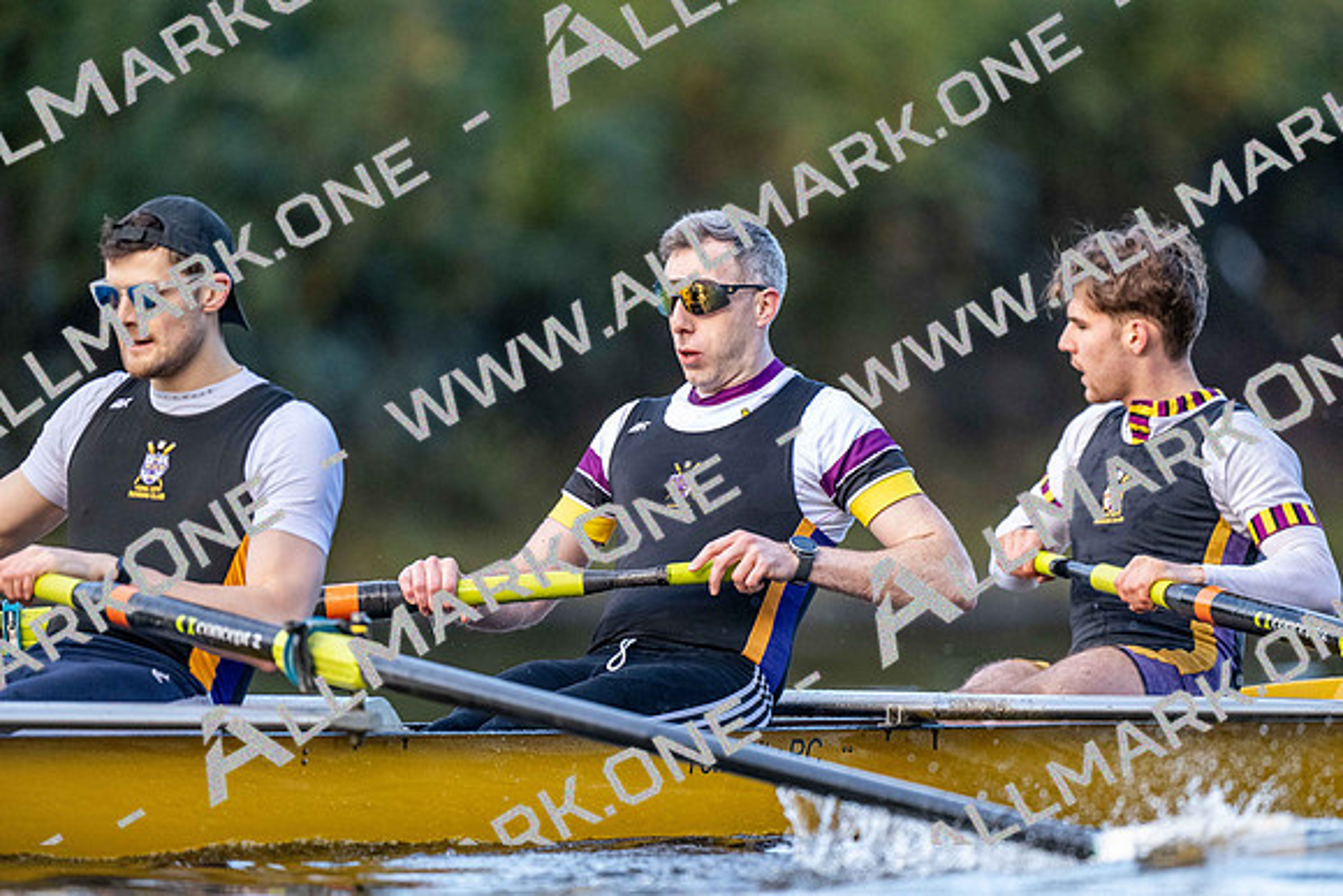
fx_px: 22388
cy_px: 448
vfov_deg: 2.3
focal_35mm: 600
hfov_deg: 3.4
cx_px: 672
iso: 3600
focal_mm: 600
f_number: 4
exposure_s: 1/2500
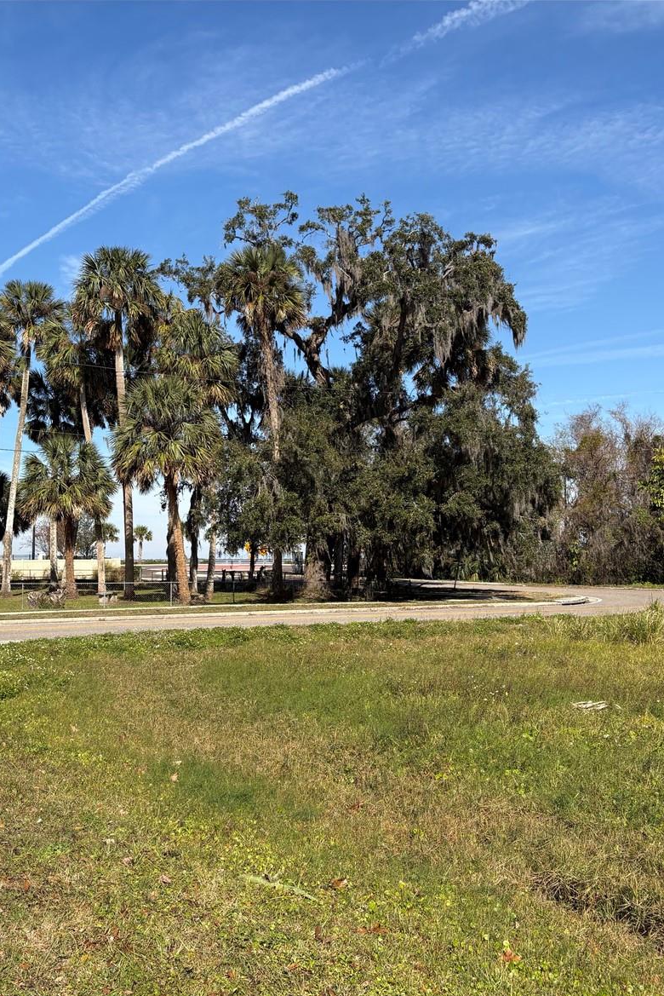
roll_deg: +0.0
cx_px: 243
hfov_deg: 35.7
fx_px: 1023
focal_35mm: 37
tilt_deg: +1.6
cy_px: 510
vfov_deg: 51.9
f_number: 1.6
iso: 50
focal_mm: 5.96
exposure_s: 1/3831
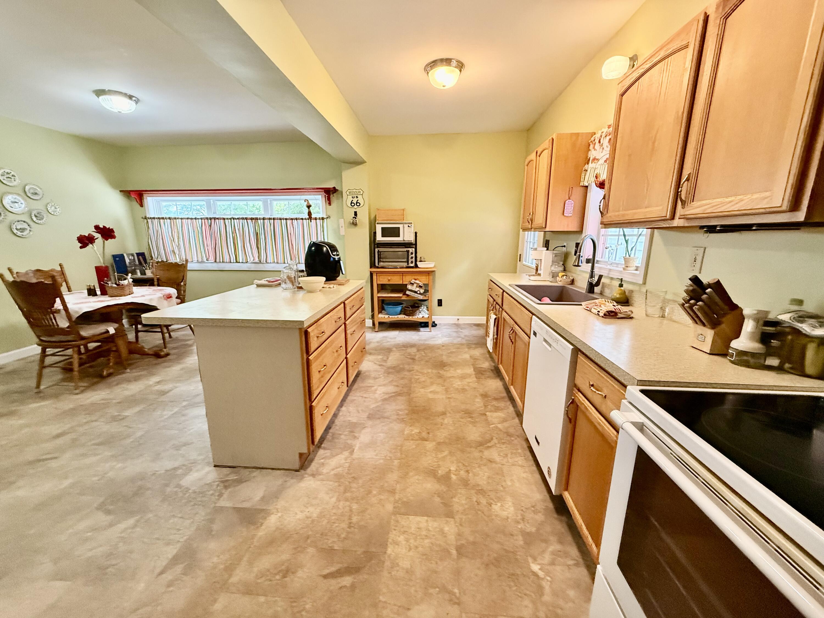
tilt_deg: -11.9
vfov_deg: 85.7
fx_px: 333
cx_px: 412
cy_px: 309
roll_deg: -0.5
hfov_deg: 102.1
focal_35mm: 14
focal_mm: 2.22
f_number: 2.2
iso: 640
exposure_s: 1/120
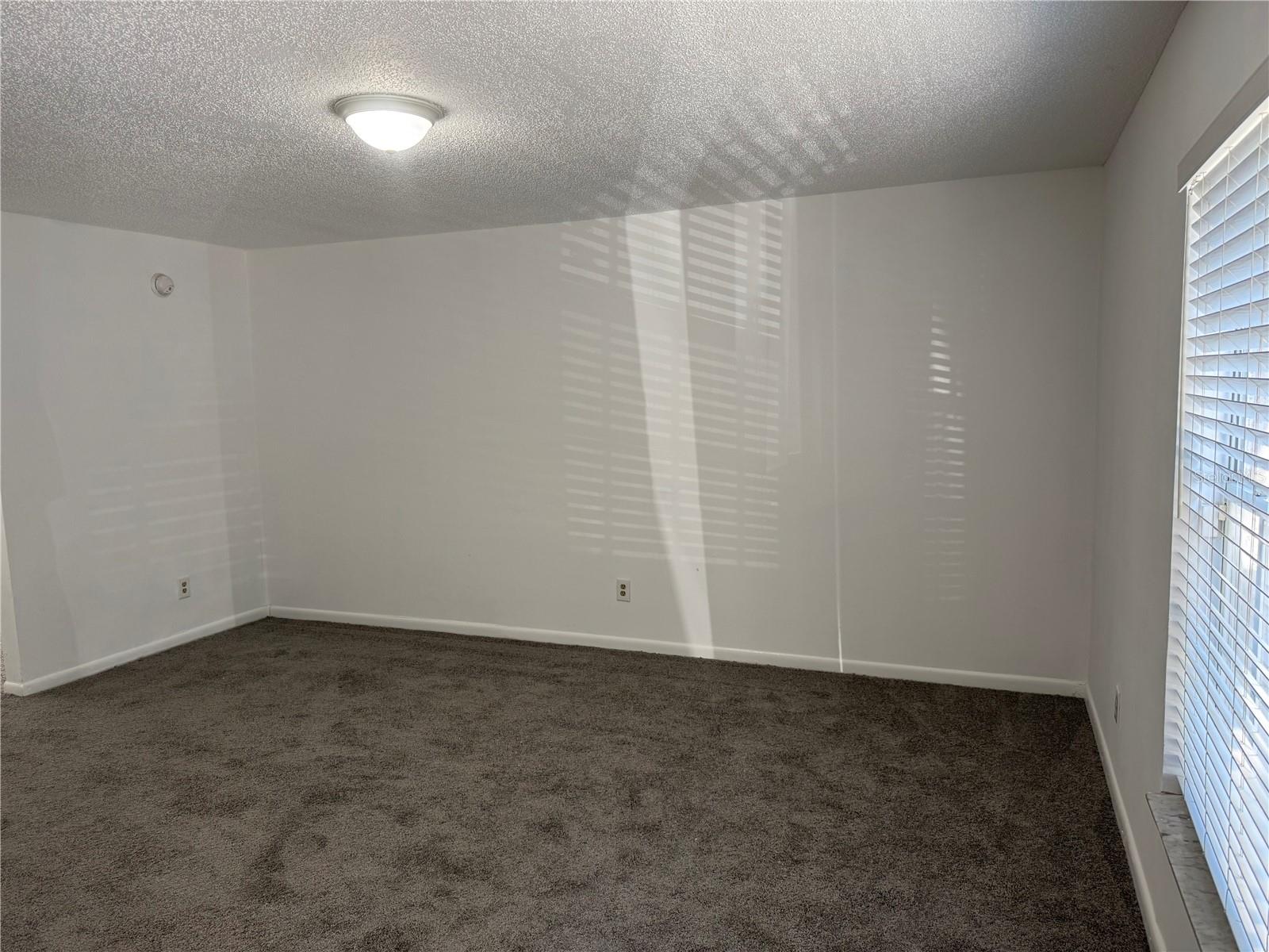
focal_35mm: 24
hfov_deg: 71.6
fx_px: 880
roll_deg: +1.6
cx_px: 634
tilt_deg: -6.4
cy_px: 476
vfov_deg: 56.8
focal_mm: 6.76
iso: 125
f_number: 1.78
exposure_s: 1/120
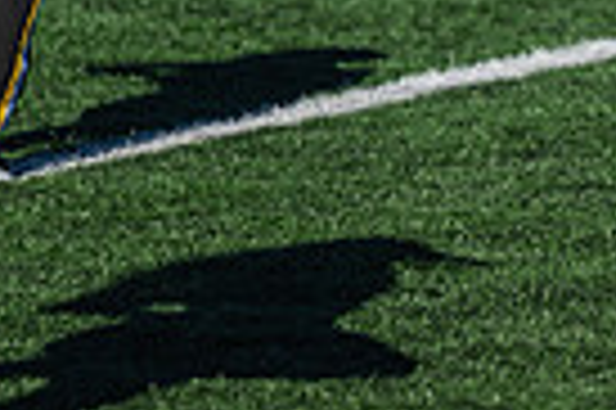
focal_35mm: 550
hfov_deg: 3.7
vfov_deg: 2.5
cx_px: 1205
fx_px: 9400
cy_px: -372
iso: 80
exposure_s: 1/1600
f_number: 3.2
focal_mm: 130
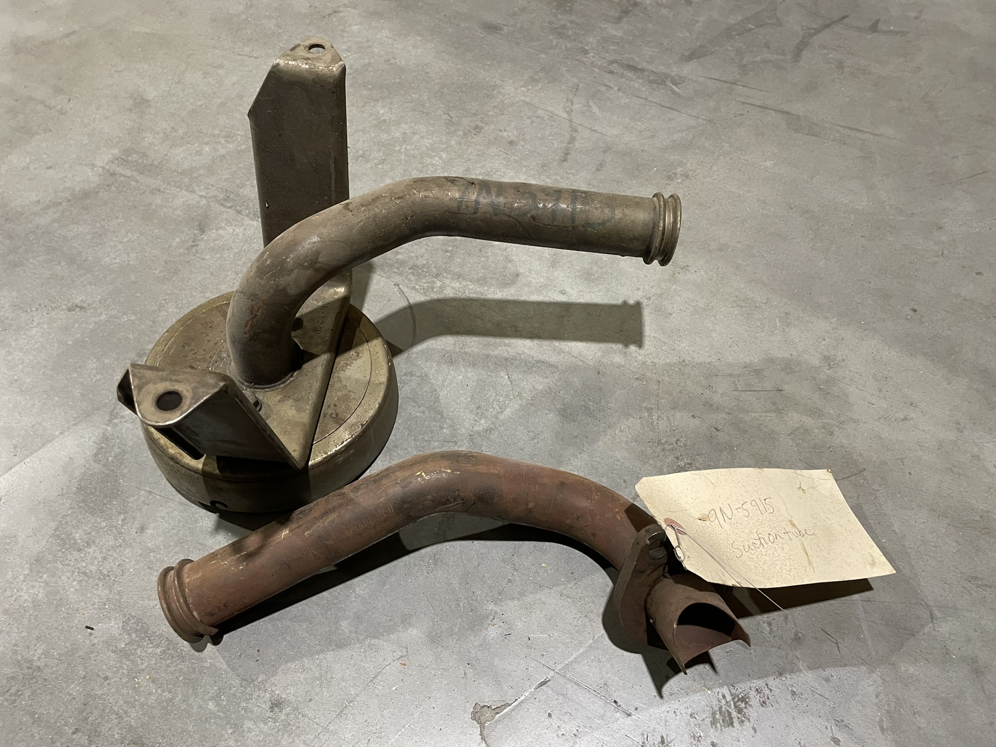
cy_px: 374
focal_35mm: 26
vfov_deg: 53.1
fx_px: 748
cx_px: 498
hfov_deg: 67.3
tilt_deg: -55.7
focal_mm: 4.2
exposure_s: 1/60
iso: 320
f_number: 1.6
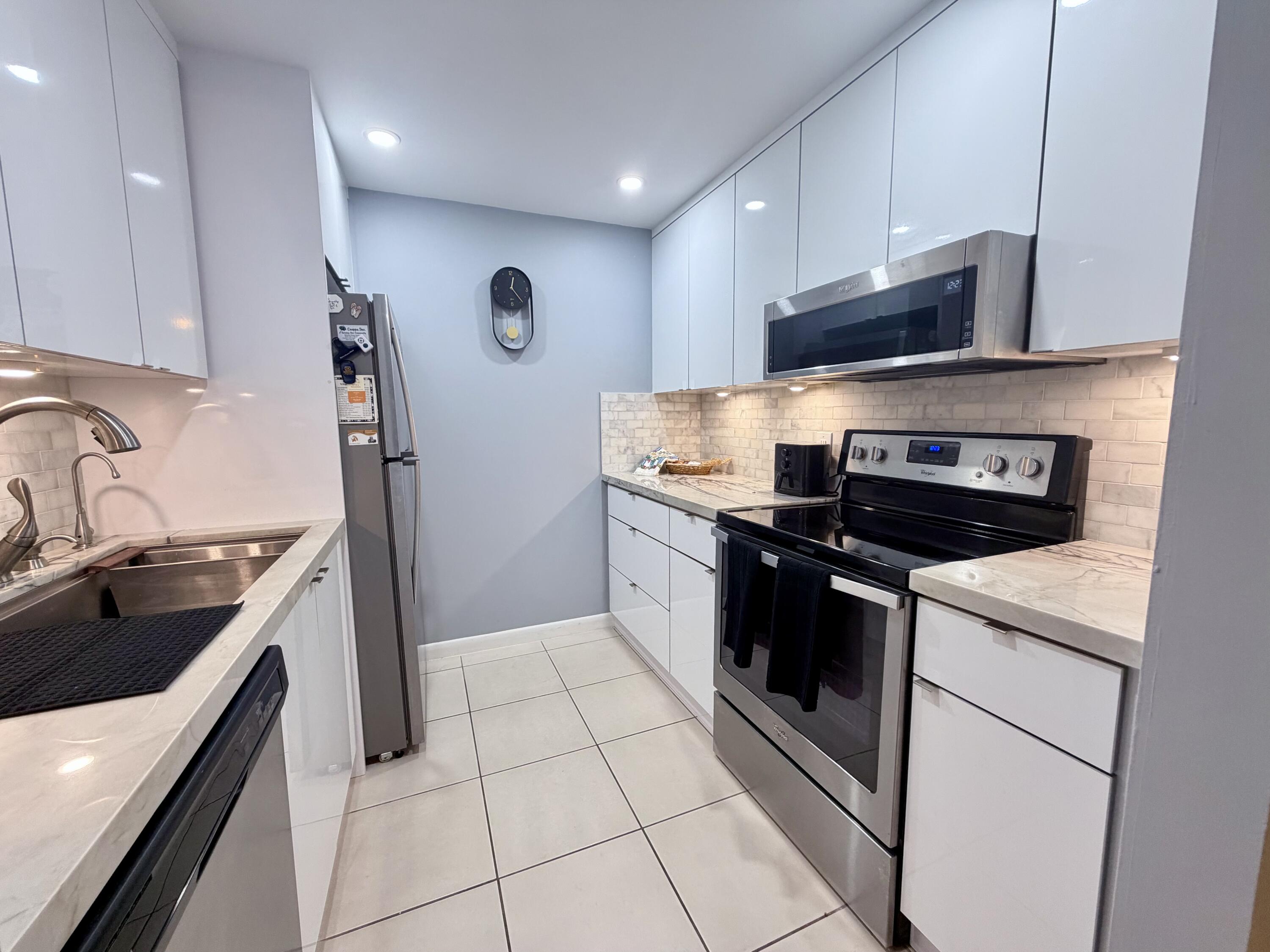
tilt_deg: -7.0
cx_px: 635
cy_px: 476
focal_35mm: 14
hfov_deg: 102.1
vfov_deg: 85.7
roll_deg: +0.9
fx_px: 514
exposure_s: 1/60
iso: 200
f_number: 2.2
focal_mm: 2.22
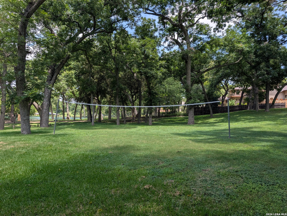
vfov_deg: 56.9
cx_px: 144
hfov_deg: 71.5
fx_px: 199
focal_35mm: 24
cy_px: 108
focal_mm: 6.9
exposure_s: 1/461
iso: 20
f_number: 1.68
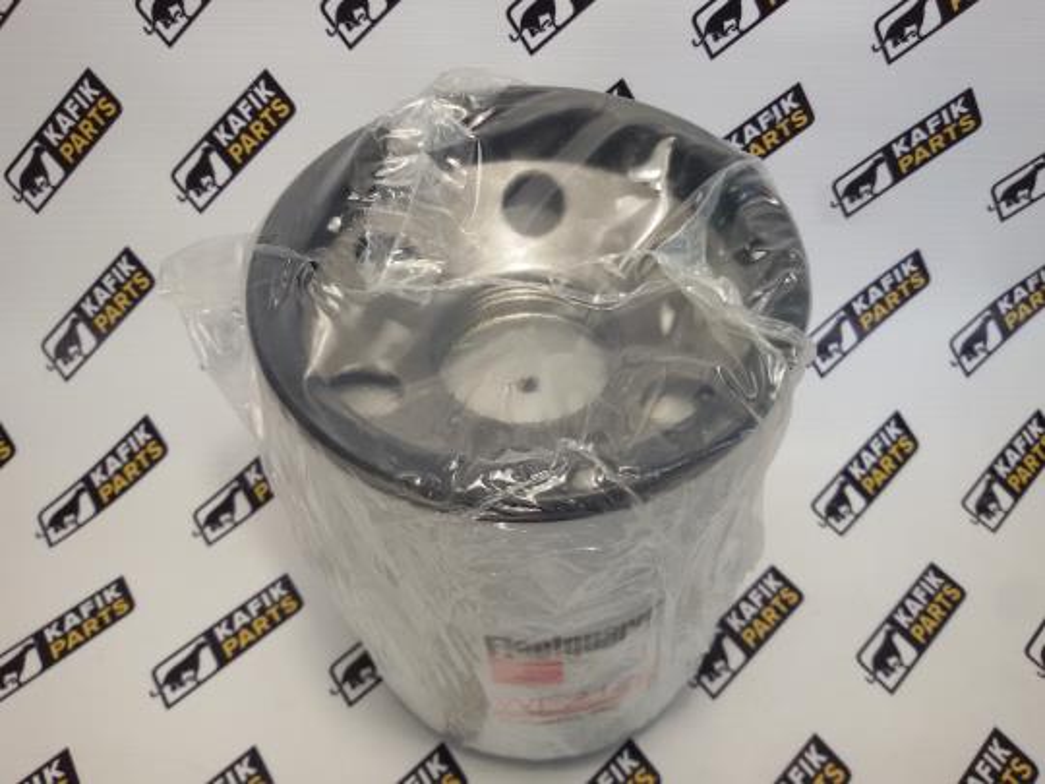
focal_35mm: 31
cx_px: 522
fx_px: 936
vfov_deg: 45.4
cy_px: 392
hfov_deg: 58.4
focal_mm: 2.93
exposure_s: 1/33
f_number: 2.4
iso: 40
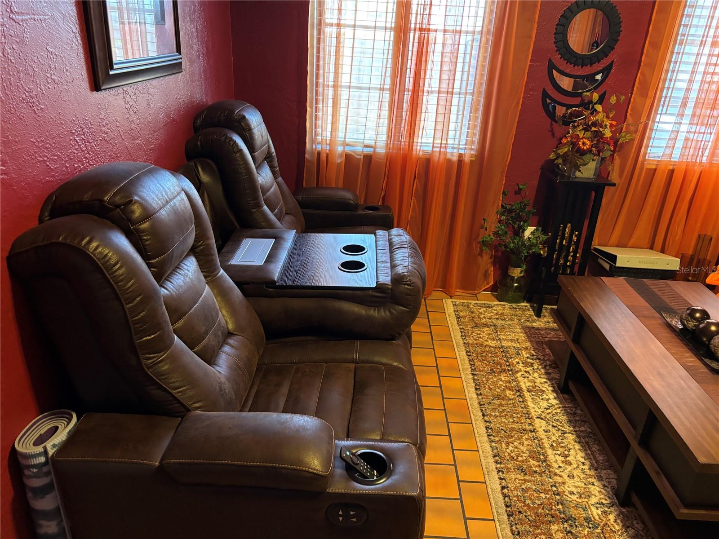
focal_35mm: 26
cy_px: 270
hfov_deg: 67.3
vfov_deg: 53.1
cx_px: 360
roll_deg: -3.5
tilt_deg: -24.7
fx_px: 540
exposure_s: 1/30
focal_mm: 5.96
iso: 500
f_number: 1.6
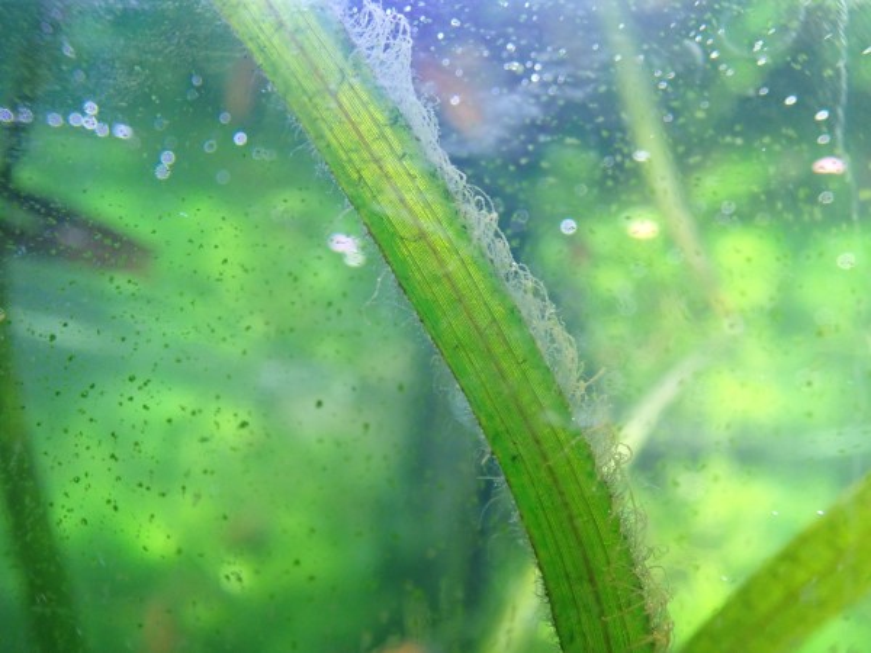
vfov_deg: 46.8
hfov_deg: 60.0
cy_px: 326
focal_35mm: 30
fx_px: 755
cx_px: 436
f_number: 2.3
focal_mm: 5.5
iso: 640
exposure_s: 1/125
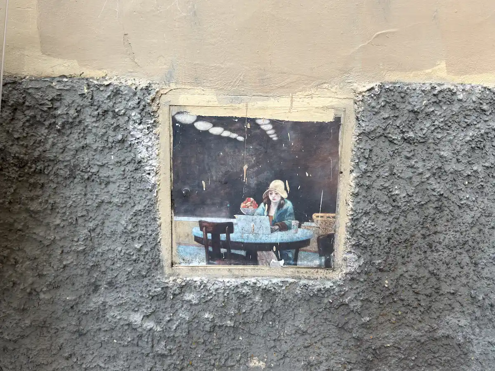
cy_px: 186
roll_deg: -1.8
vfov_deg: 40.7
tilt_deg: -15.0
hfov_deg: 52.6
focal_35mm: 35
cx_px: 248
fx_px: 500
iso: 64
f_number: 1.78
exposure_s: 1/121
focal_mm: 6.76
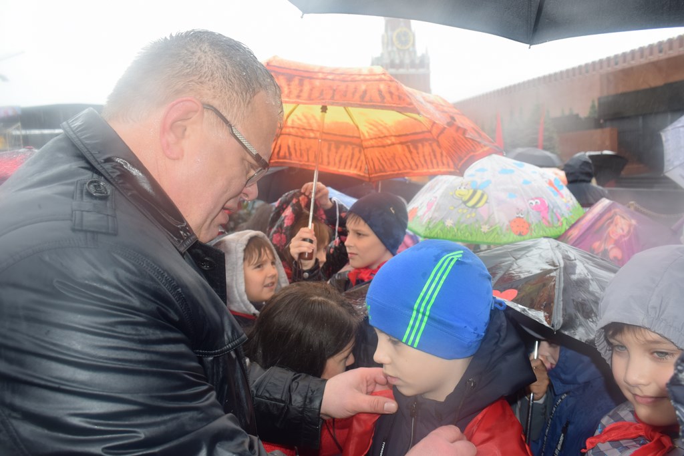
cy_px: 228
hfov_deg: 61.9
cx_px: 342
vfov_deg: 43.6
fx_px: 570
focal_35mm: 30
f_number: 5.6
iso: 220
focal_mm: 20
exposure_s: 1/125
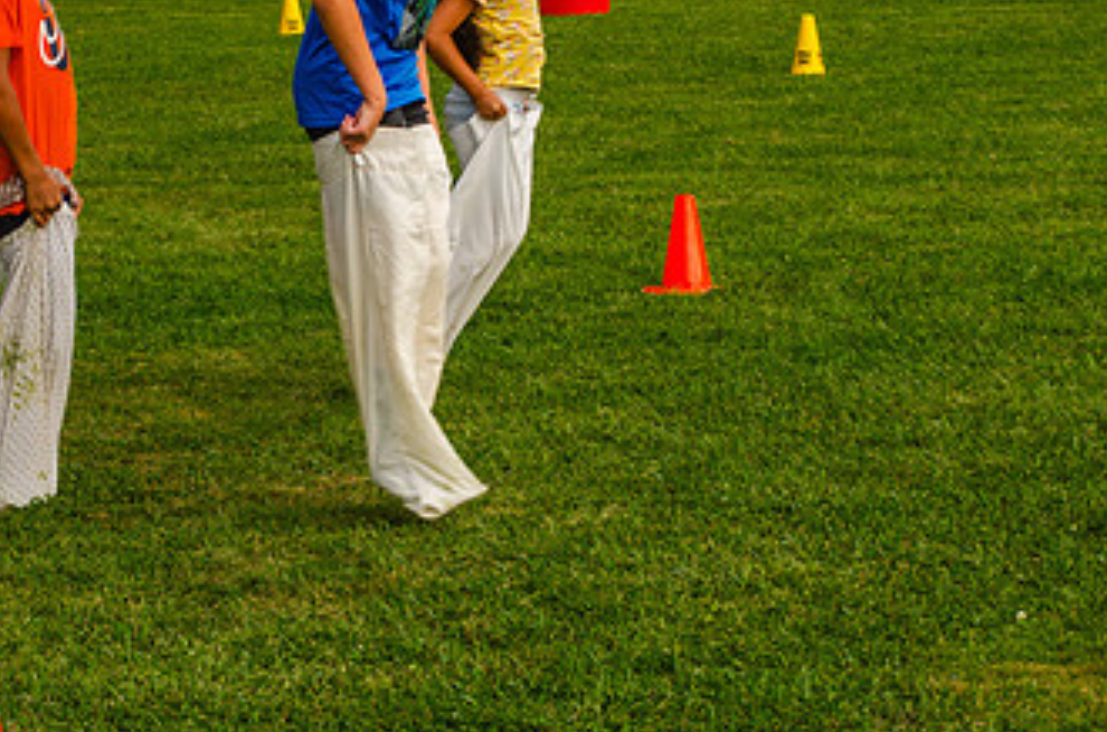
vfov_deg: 9.4
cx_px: 362
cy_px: 144
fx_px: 4446
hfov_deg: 14.2
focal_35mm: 145
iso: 200
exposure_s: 1/200
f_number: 7.1
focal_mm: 55
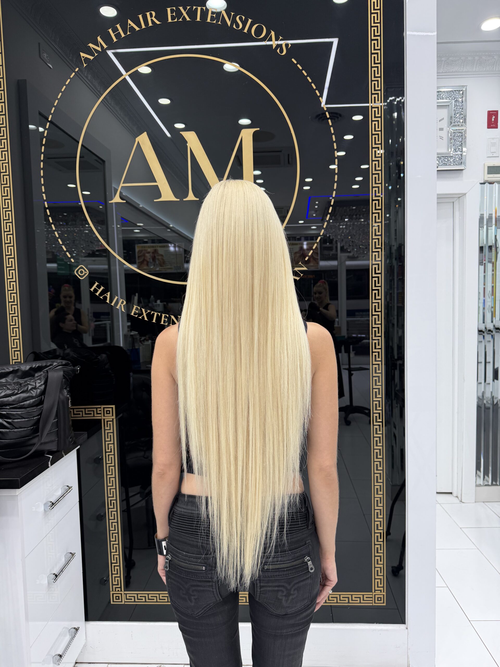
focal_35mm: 24
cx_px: 250
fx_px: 462
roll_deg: +2.3
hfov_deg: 56.8
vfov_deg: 71.6
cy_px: 334
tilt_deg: -3.7
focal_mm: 6.76
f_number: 1.78
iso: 80
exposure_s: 1/120
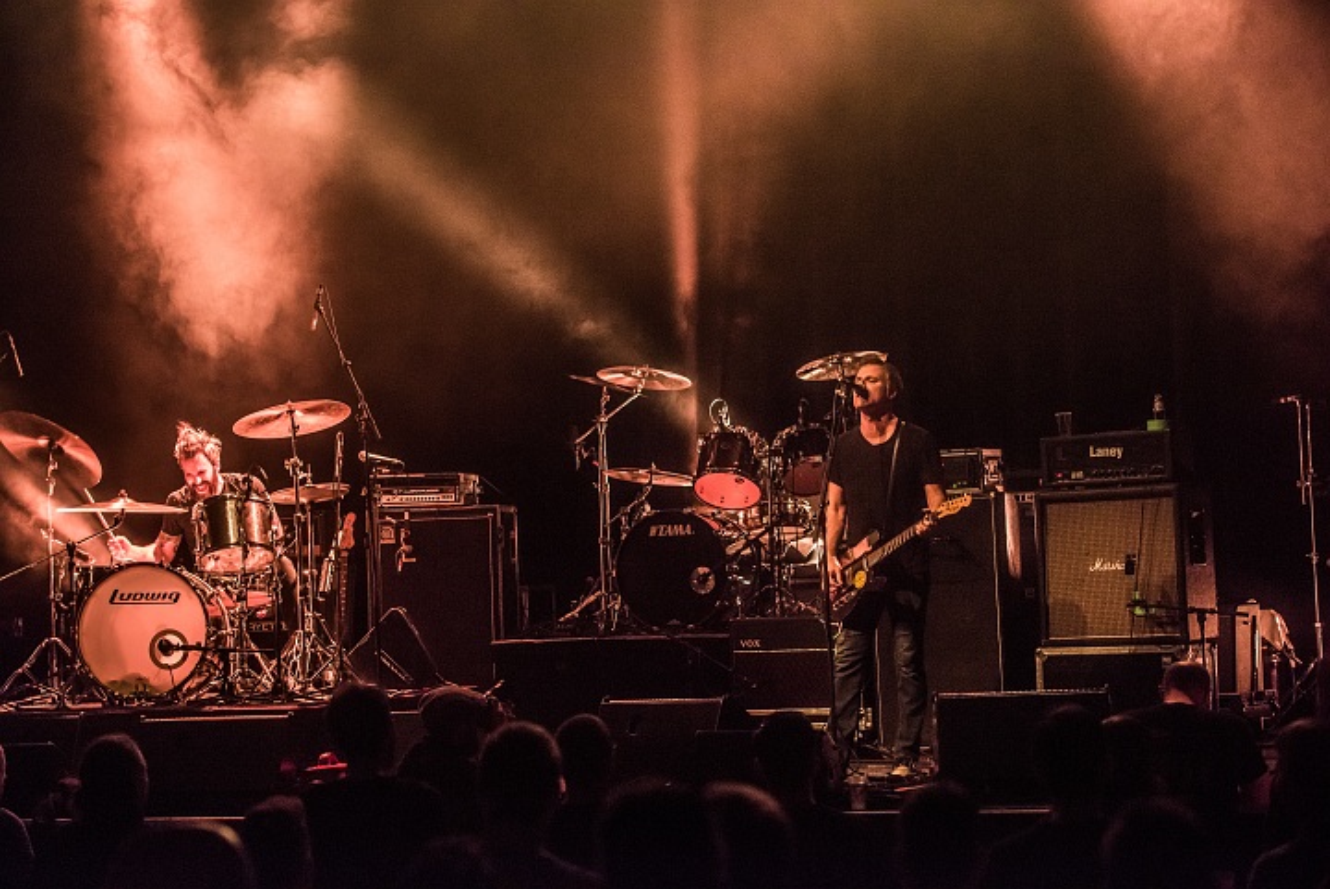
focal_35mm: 80
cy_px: 444
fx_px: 2957
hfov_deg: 25.3
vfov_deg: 17.1
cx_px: 665
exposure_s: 1/100
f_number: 2.8
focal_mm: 80
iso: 2500
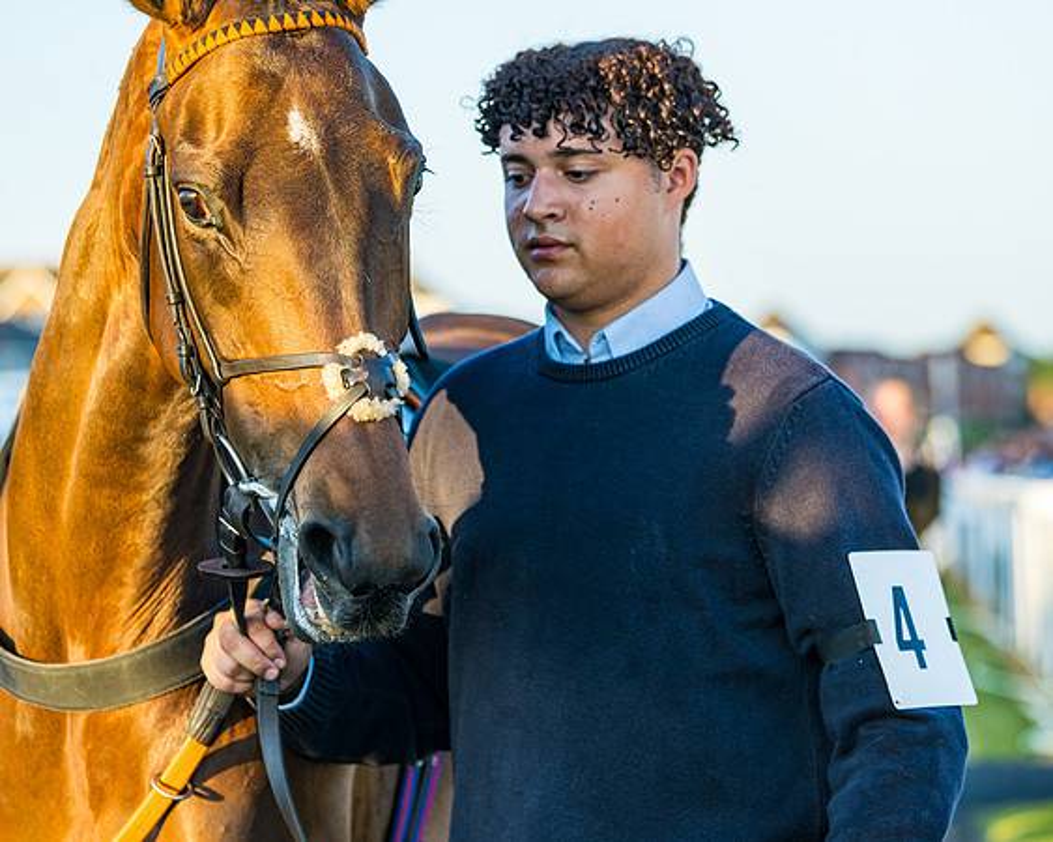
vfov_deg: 11.1
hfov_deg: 13.8
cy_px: 370
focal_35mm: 140
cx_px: 535
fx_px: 4349
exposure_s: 1/640
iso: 400
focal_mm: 102
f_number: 4
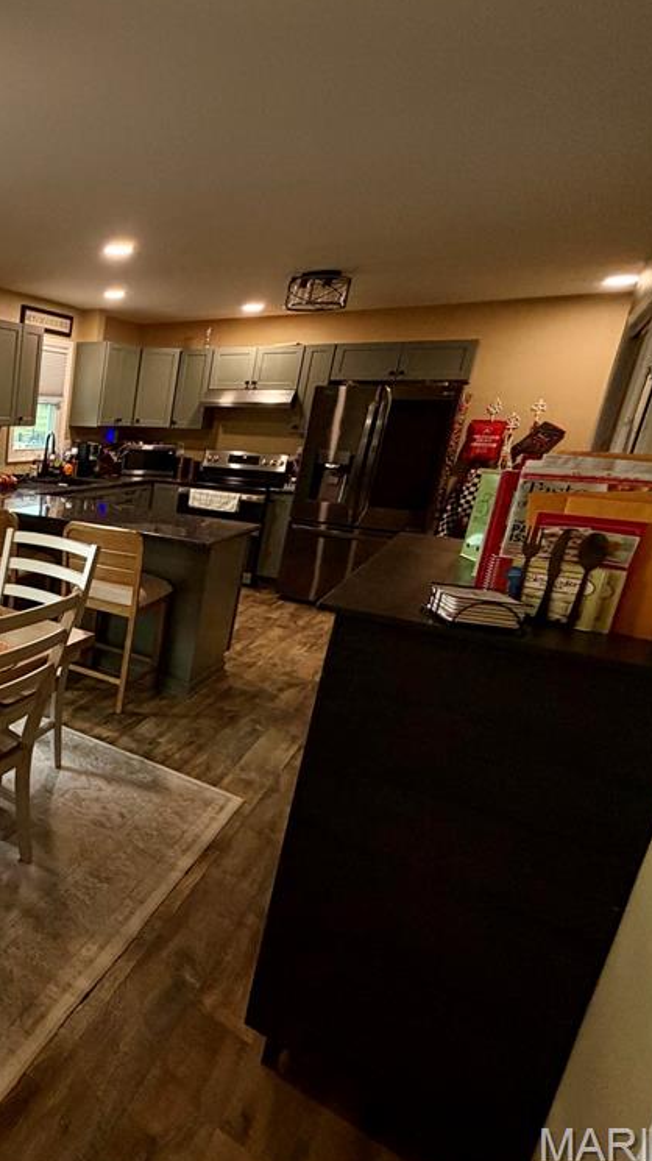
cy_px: 579
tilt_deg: -14.7
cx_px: -103
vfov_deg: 83.9
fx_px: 646
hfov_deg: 40.4
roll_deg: -1.7
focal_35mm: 21
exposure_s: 1/60
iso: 250
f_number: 2.2
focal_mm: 2.22
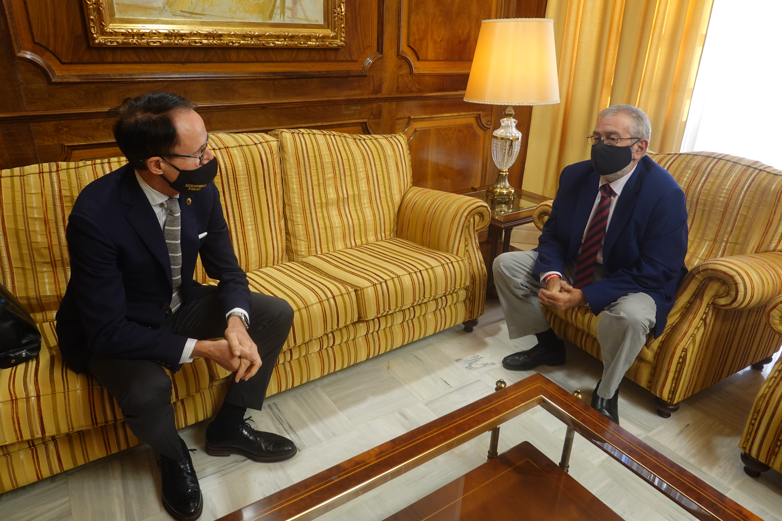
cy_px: 260
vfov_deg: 53.1
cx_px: 391
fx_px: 521
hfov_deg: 73.7
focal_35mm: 24
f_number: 2.8
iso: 320
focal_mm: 9
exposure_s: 1/30
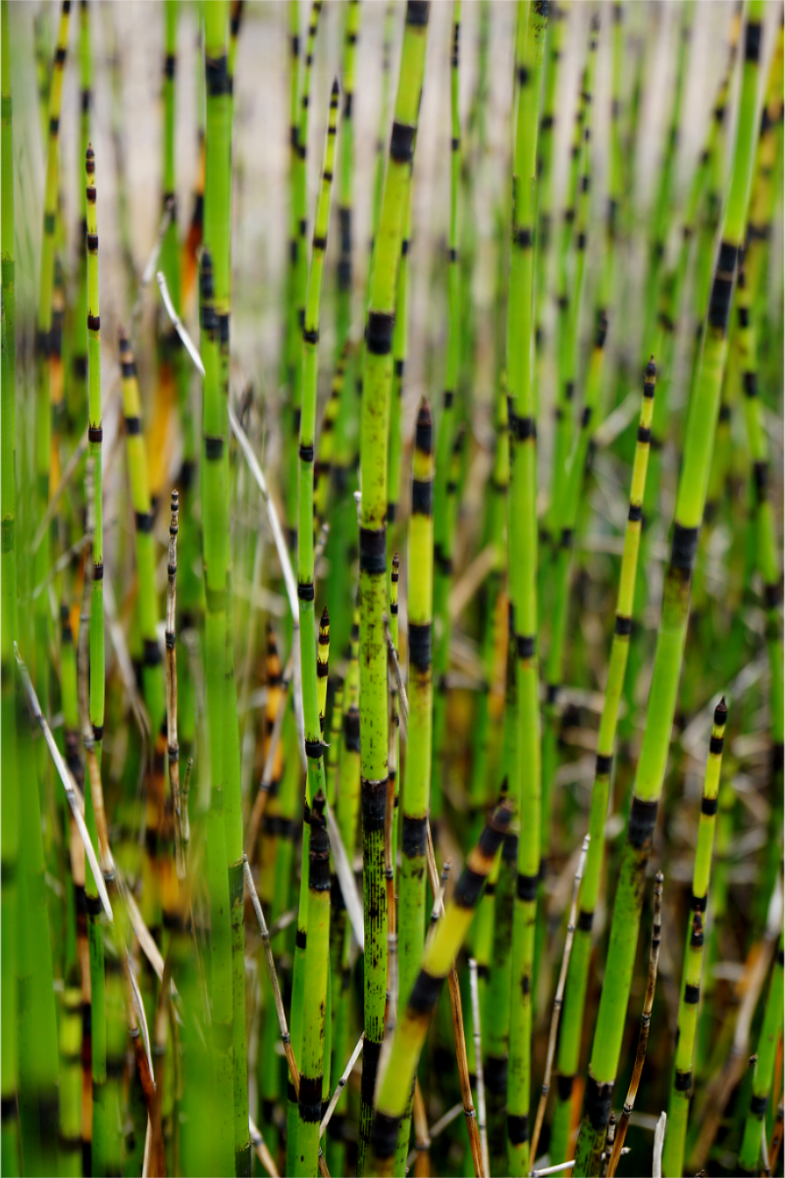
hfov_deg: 16.6
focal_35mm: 82
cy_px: 589
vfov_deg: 24.6
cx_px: 392
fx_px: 2698
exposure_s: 1/100
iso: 100
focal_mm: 55
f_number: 6.3
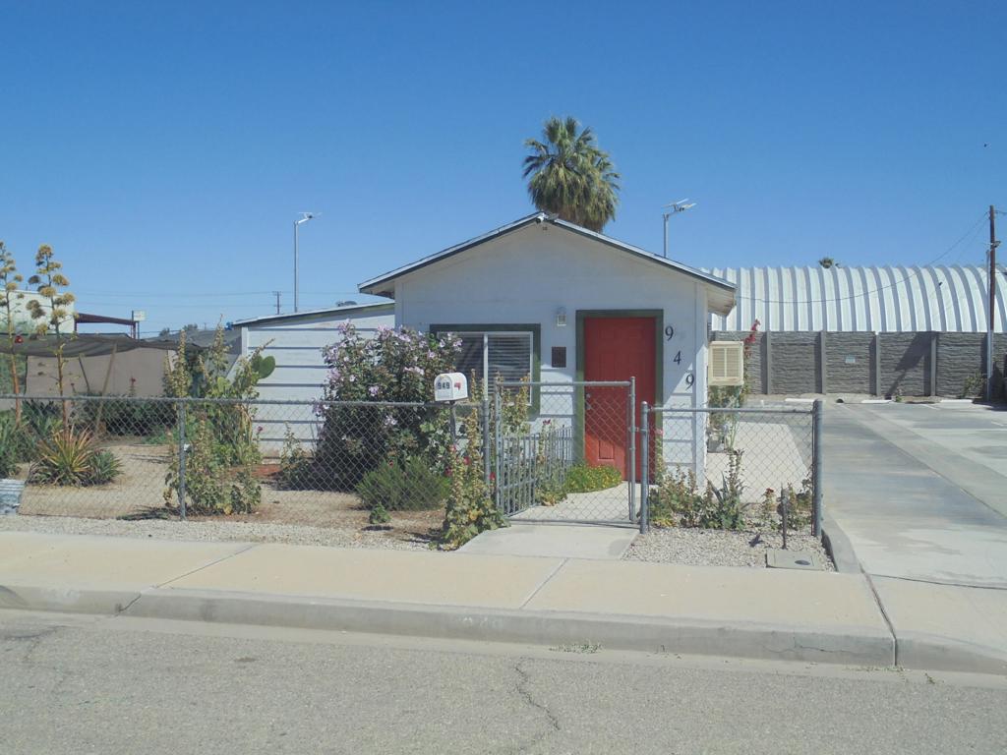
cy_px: 378
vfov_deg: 37.7
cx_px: 504
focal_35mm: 38
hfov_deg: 49.0
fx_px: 1105
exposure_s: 1/125
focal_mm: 6.9
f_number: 13.3
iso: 100
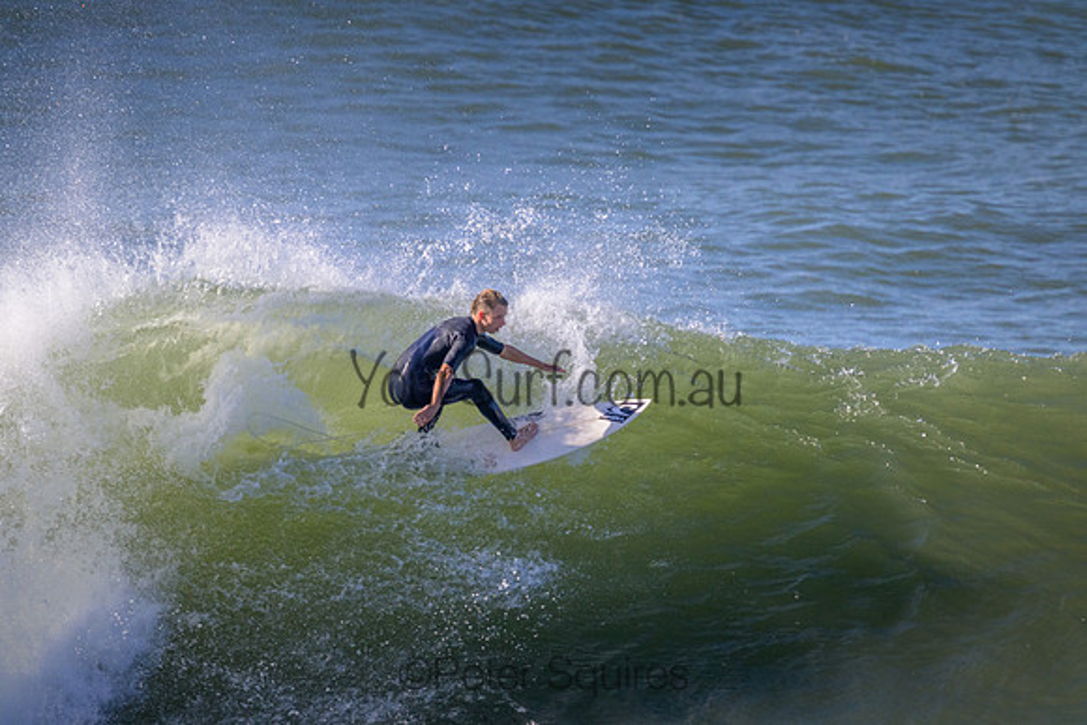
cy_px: 362
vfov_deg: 1.7
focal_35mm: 800
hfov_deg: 2.6
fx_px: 24160
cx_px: 544
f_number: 11
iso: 1600
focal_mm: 800
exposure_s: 1/2000
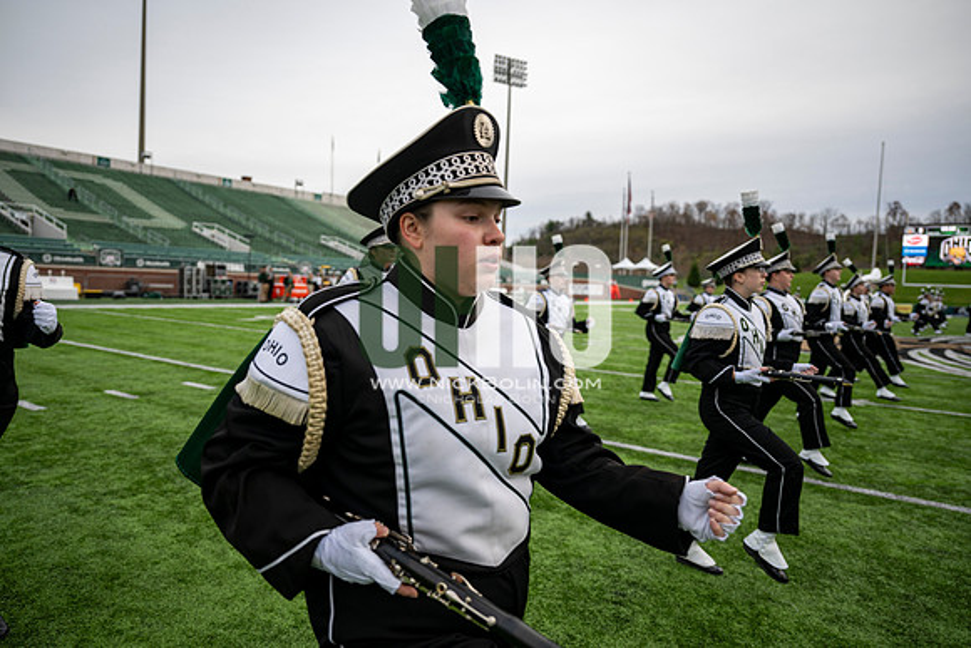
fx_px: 647
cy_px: 324
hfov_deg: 73.7
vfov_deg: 53.2
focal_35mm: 24
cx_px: 486
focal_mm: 24
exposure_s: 1/500
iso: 200
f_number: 2.8
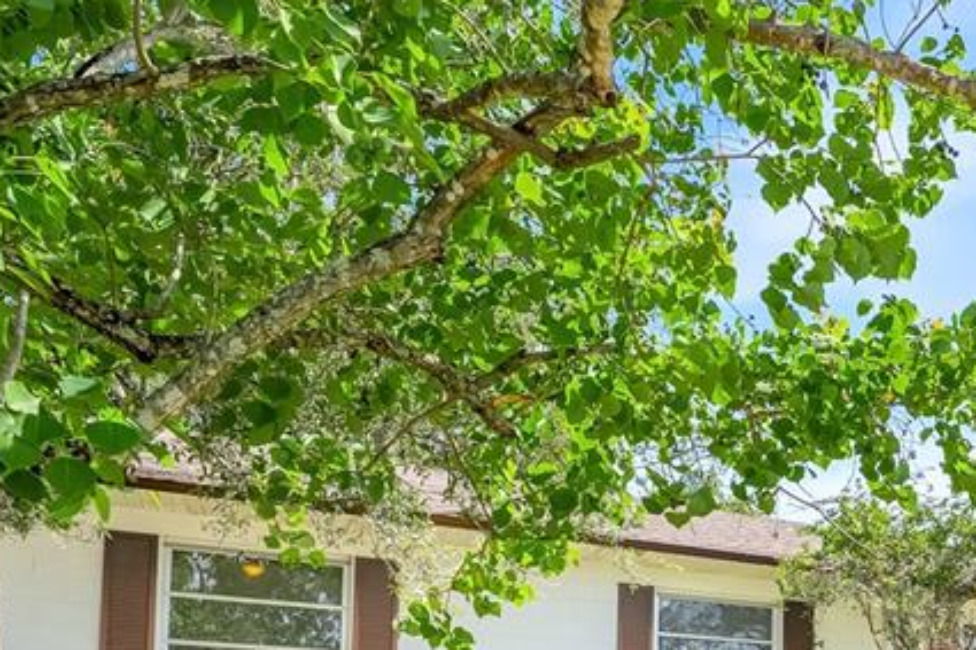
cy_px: 745
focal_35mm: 42
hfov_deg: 40.1
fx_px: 1131
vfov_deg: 28.6
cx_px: 1006
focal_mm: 17.3
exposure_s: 1/160
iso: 250
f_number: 9
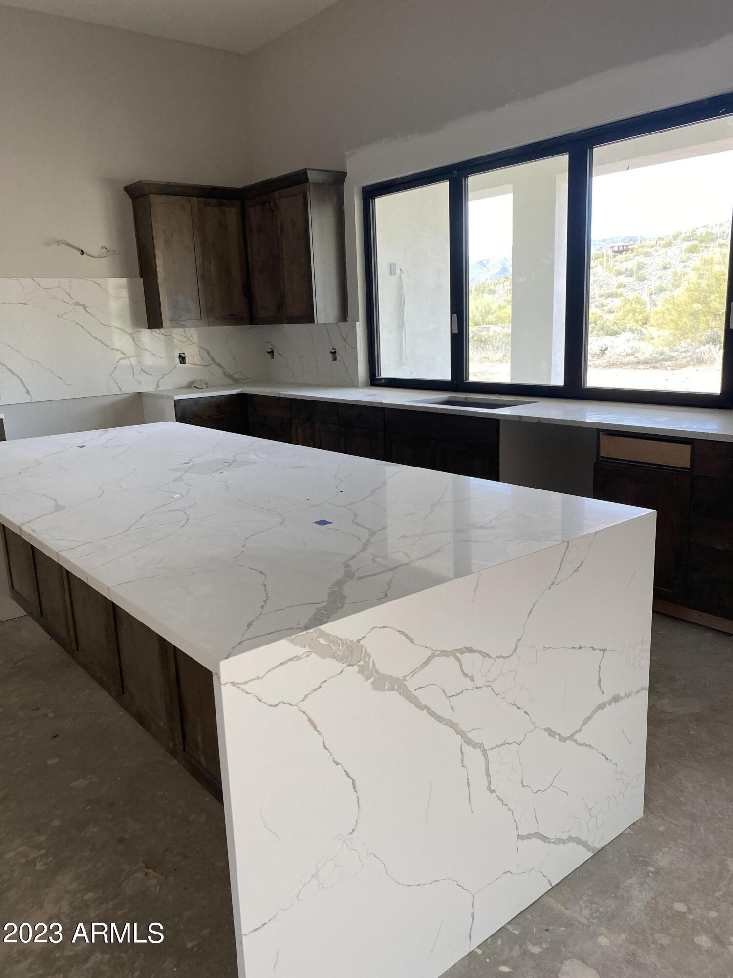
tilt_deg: -12.0
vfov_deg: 67.3
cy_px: 489
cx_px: 366
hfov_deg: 53.1
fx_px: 734
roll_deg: +2.2
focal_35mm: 26
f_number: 1.8
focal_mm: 4.25
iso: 100
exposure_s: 1/121
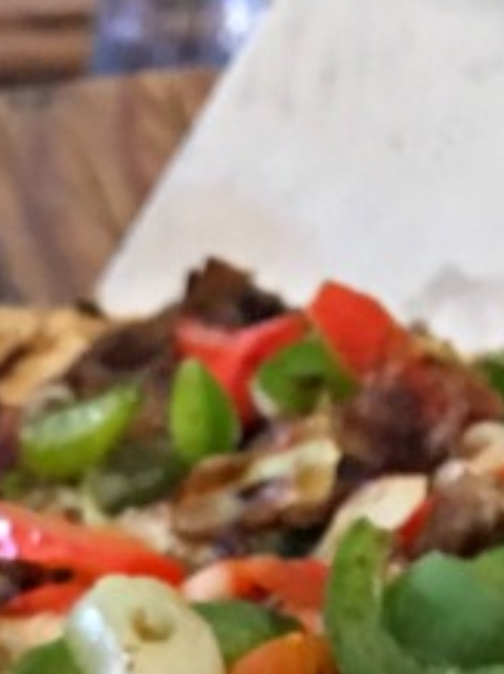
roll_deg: +2.5
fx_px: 2762
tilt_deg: -37.0
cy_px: 1260
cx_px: -352
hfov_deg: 10.0
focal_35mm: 142
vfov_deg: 12.5
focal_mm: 4.15
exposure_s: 1/30
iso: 160
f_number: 2.2
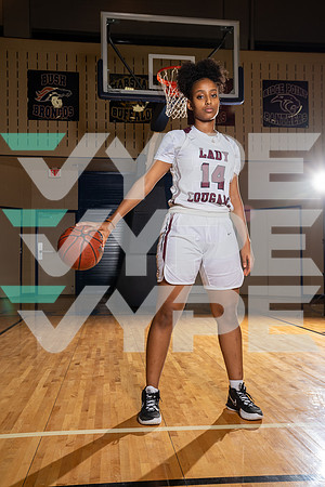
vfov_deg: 54.4
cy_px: 244
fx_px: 474
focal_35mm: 35
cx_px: 162
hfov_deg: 37.9
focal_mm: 35
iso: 640
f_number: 8
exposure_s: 1/250
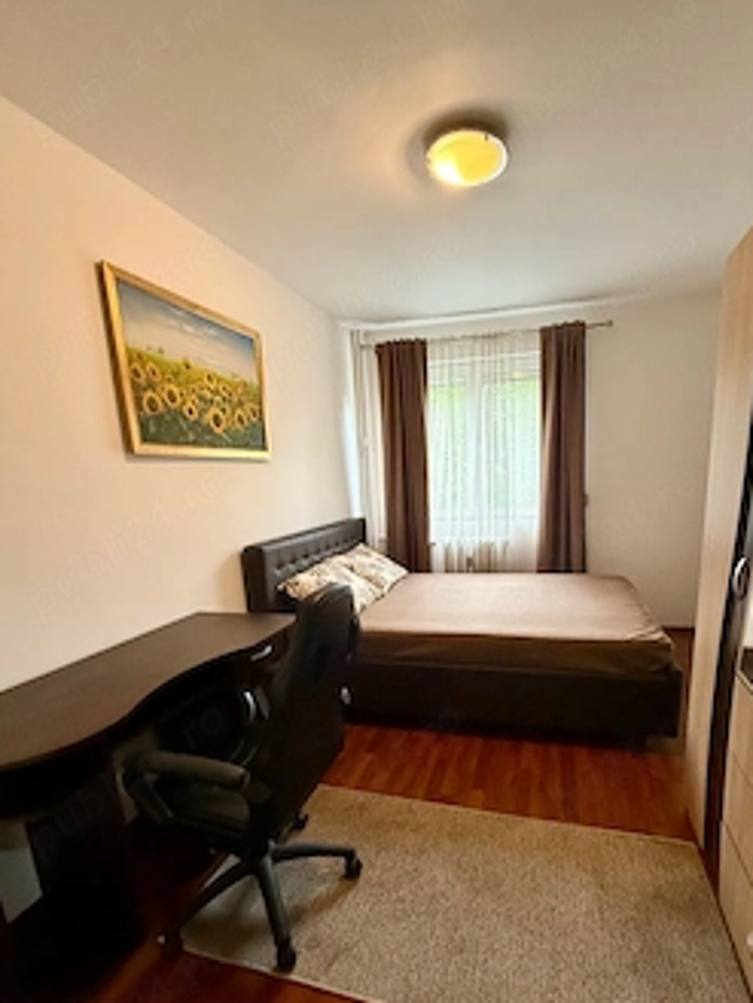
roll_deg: +2.2
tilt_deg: -11.5
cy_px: 579
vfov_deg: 90.3
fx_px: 493
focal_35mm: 17
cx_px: 424
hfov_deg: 74.4
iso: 400
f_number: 2.2
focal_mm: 2.22
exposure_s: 1/62
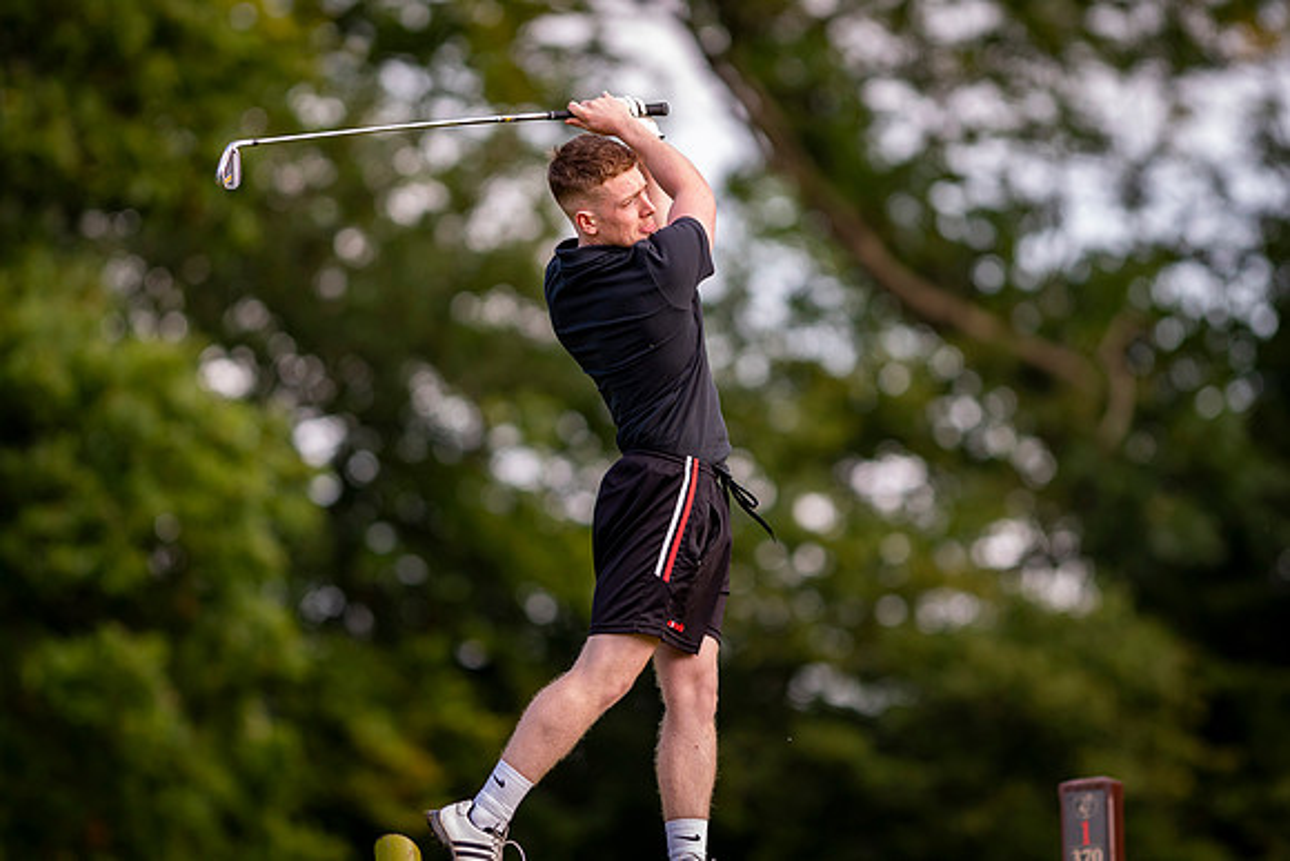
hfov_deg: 4.6
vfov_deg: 3.1
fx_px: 16128
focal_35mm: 450
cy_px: 430
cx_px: 645
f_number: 2.8
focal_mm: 300
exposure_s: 1/1000
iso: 360
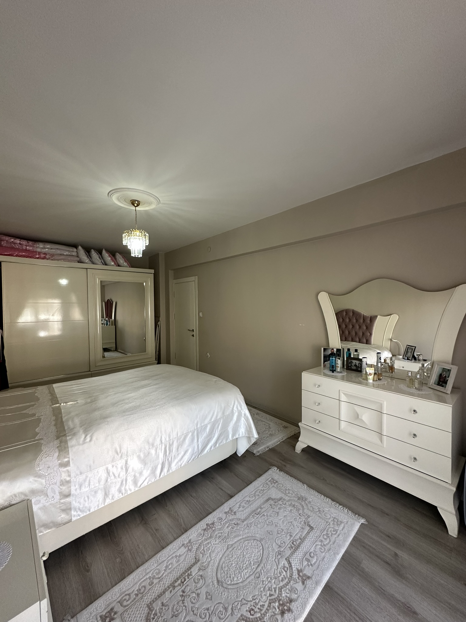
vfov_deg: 102.1
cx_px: 233
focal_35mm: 14
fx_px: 251
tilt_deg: -0.5
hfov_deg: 85.7
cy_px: 311
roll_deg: -0.6
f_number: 2.2
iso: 250
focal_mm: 2.22
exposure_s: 1/100
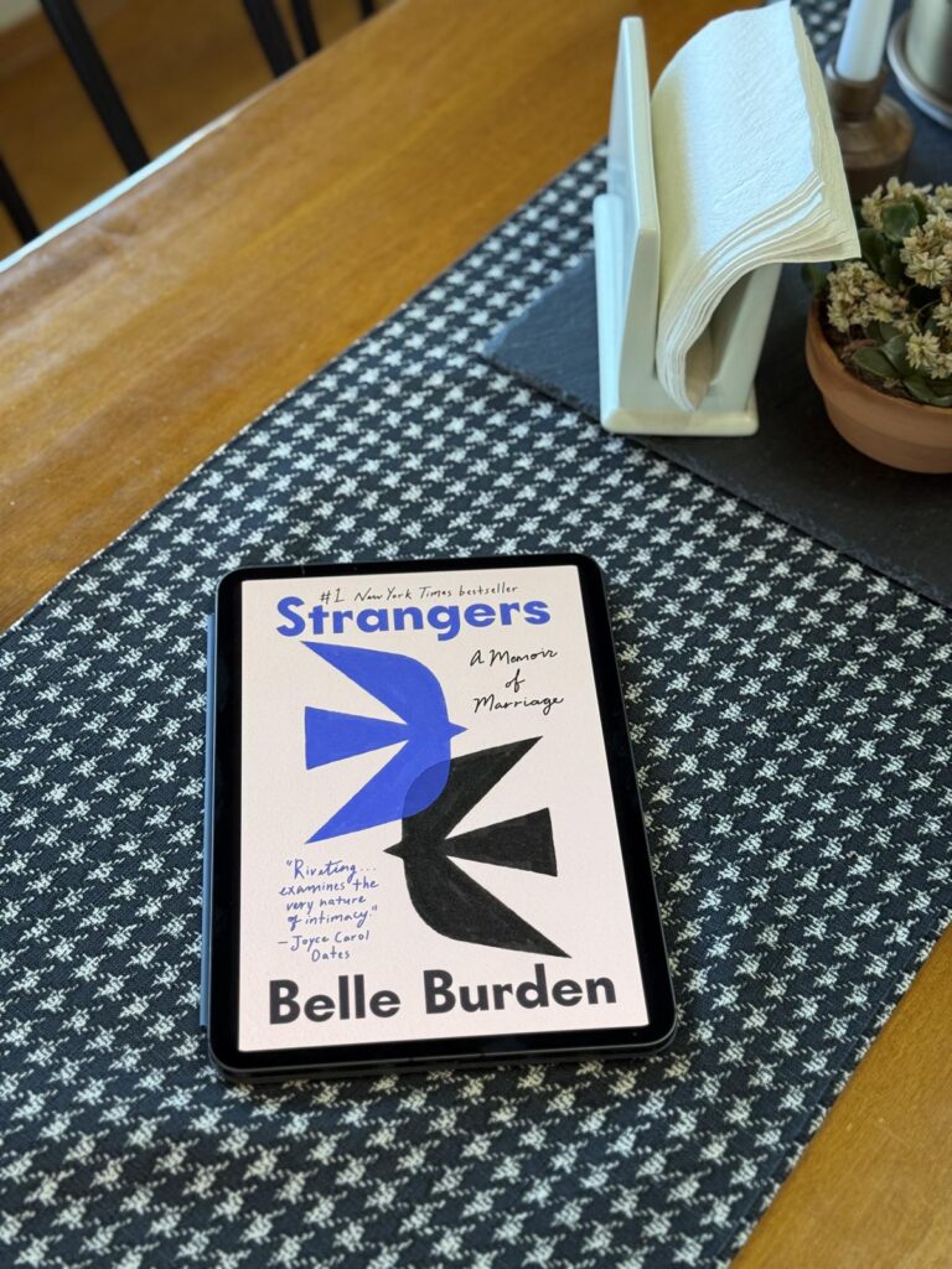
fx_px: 1760
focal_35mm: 48
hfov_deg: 30.3
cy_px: 634
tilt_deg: -49.9
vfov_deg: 39.7
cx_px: 476
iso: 100
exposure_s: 1/120
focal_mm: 6.76
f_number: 1.78
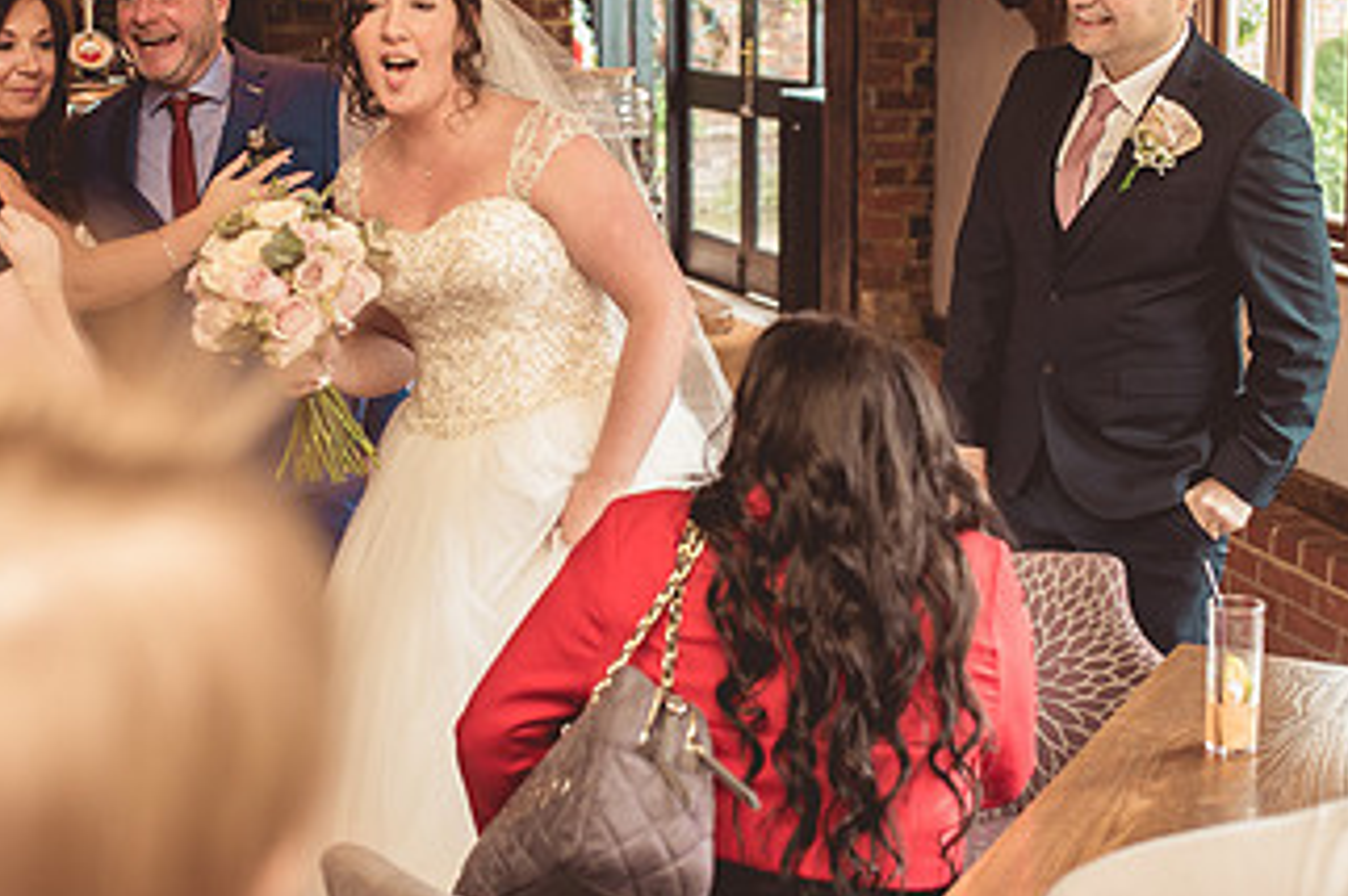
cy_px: 276
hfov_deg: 31.9
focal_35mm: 63
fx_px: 2357
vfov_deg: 21.4
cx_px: 574
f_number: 2.8
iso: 640
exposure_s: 1/100
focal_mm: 35
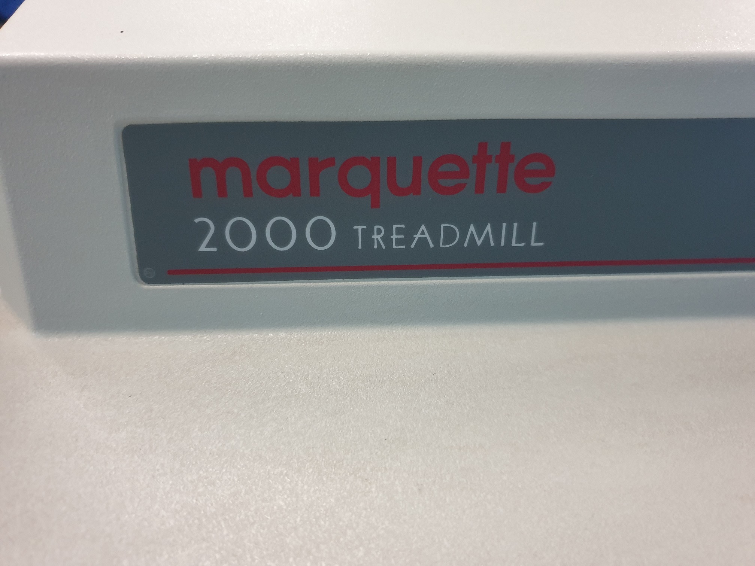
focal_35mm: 26
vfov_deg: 53.1
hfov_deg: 67.3
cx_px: 378
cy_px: 283
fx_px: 567
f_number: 1.5
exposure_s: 1/50
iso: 400
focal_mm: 4.3
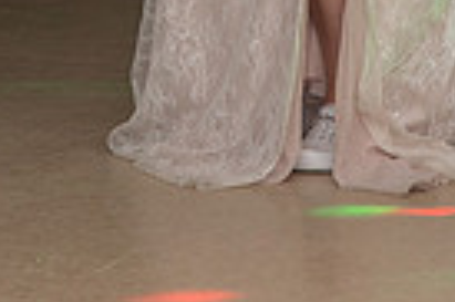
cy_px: -327
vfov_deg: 4.9
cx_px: 149
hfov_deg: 7.5
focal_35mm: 276
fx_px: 3484
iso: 800
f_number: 3.5
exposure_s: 1/125
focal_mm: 65
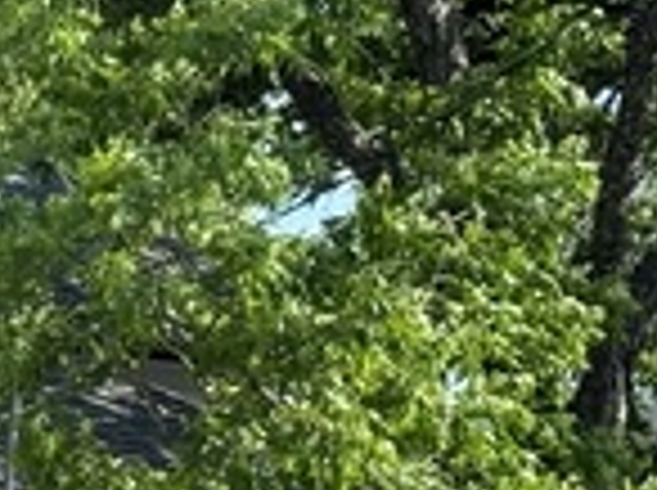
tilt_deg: -2.4
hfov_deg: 8.8
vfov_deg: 6.6
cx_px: -385
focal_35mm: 220
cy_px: 845
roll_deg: +0.4
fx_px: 4169
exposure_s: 1/1597
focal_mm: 6.76
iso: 64
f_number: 1.78
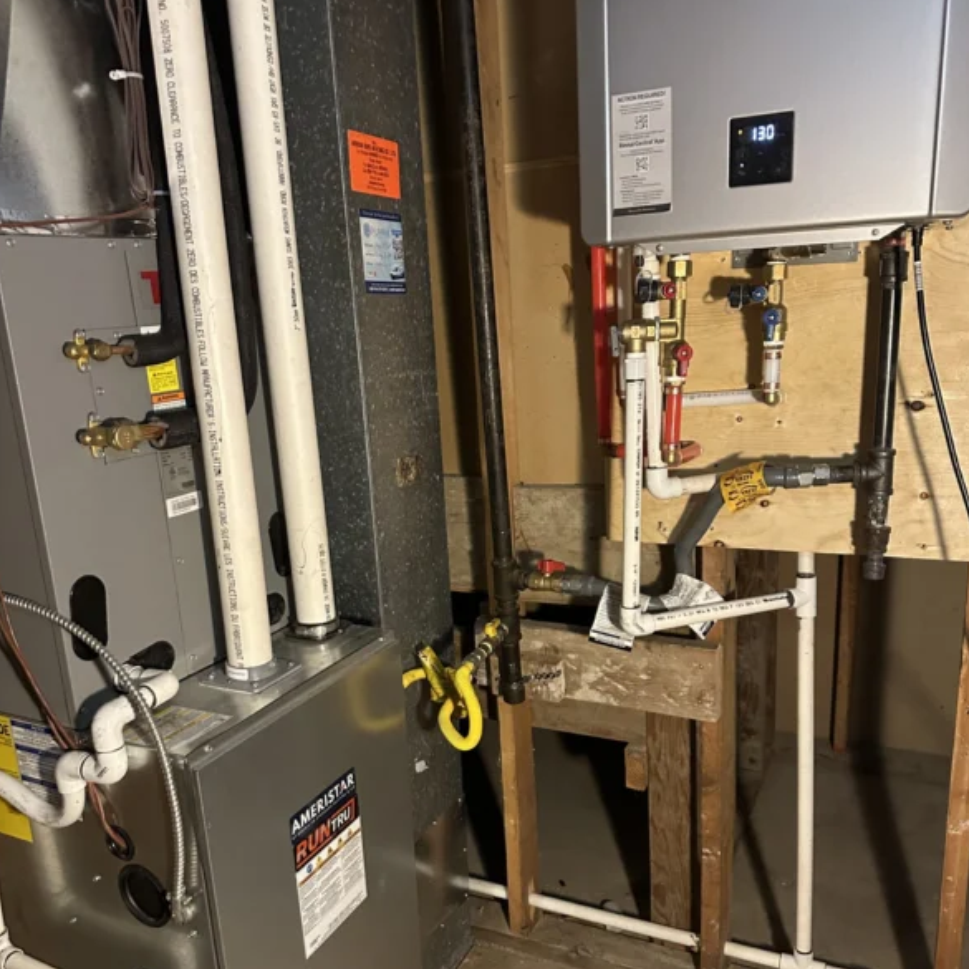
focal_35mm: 29
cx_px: 489
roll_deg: +2.2
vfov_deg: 55.3
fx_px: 918
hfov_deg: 55.6
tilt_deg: -16.3
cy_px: 568
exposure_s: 1/47
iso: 1000
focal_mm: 6.86
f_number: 1.78
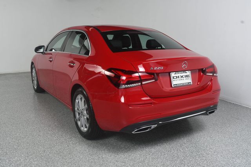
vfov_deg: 38.8
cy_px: 84
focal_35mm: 34
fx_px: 237
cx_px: 126
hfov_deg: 55.8
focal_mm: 23
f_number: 9
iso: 100
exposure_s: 1/160
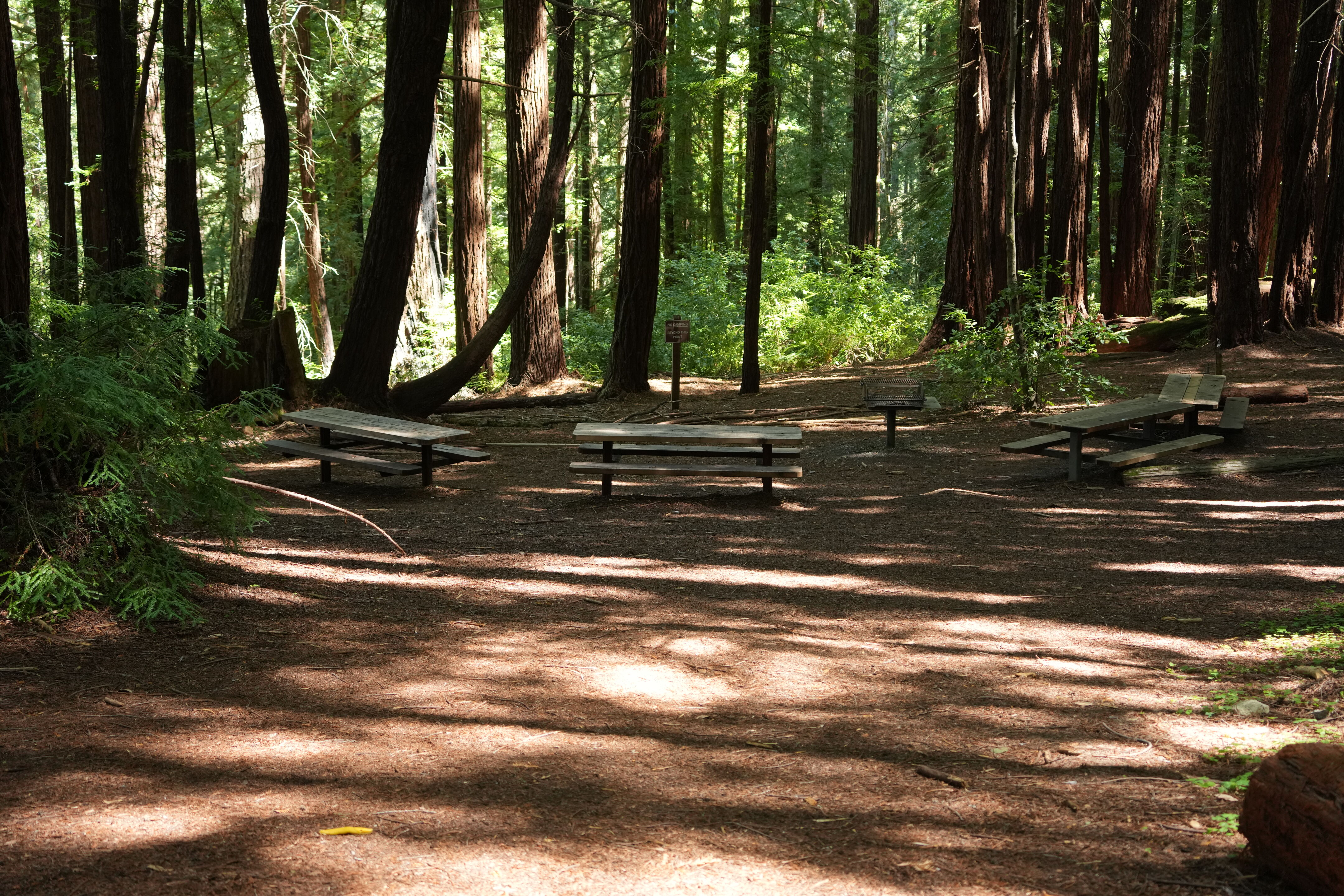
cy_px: 448
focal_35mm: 50
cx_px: 672
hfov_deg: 39.6
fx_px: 1867
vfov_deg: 27.0
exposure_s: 1/80
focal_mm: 50
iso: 1250
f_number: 4.5
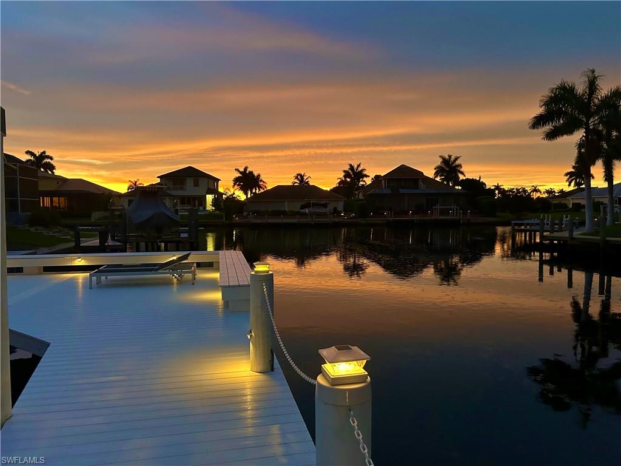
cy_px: 233
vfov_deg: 53.1
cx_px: 310
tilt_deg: -3.2
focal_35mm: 26
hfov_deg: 67.3
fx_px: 466
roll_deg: +0.0
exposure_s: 1/45
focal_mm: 5.7
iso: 500
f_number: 1.5
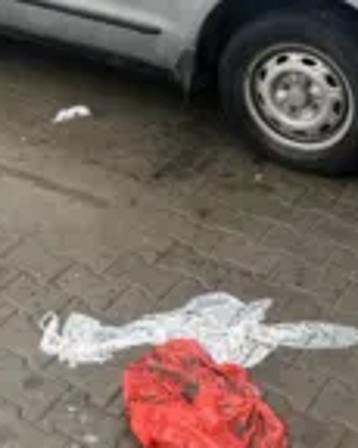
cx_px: 125
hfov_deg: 23.4
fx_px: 862
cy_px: 34
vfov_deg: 27.9
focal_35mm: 65
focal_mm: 6.86
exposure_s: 1/261
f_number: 1.78
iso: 80
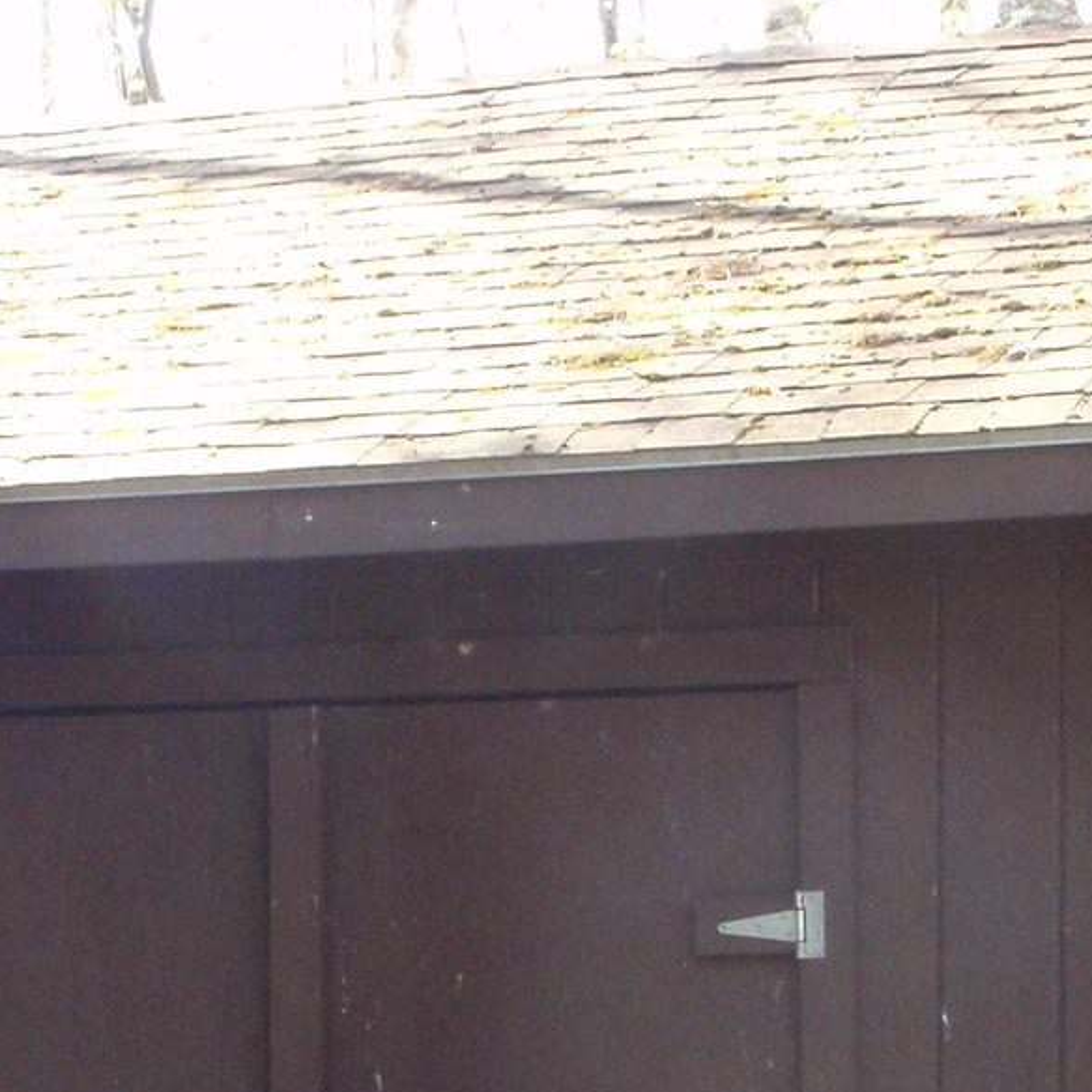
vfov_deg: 11.2
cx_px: 208
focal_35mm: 155
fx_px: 5532
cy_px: 1030
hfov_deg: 11.2
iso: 100
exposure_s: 1/40
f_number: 3.9
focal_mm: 7.25
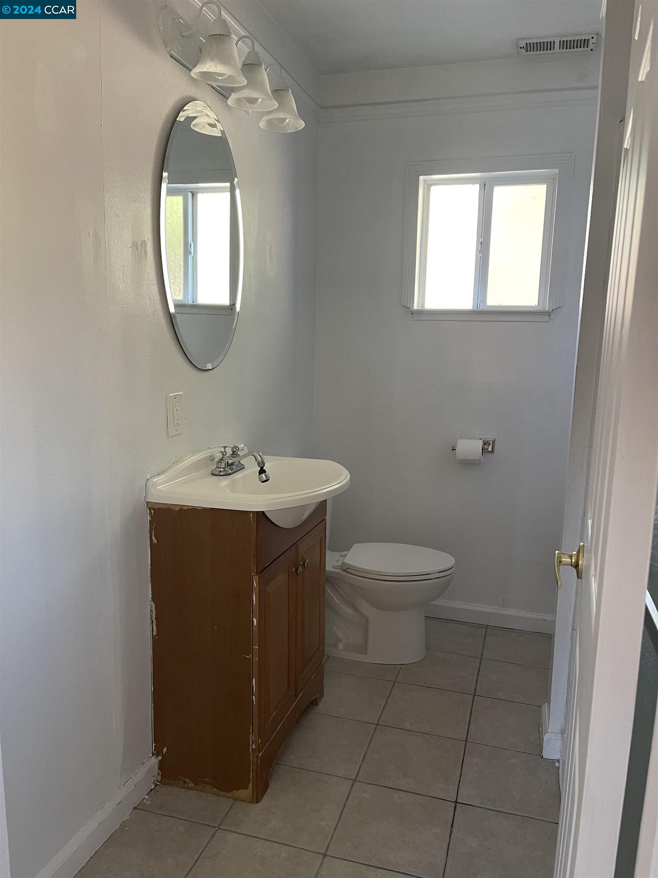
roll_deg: -2.1
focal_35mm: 25
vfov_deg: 69.4
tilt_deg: -9.4
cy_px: 439
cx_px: 329
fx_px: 634
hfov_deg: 54.9
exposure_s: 1/60
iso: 250
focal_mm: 5.1
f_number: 1.6
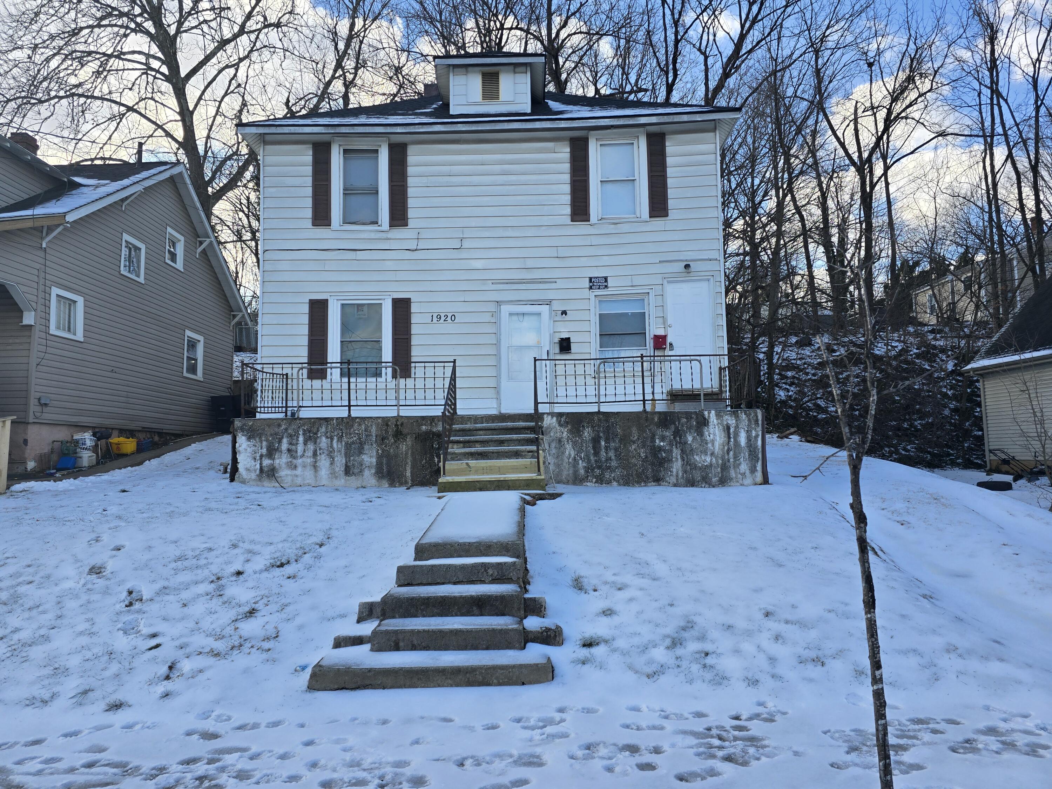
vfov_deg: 58.9
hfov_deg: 73.9
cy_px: 394
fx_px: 699
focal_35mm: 23
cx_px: 526
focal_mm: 6.3
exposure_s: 1/265
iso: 12
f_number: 1.7
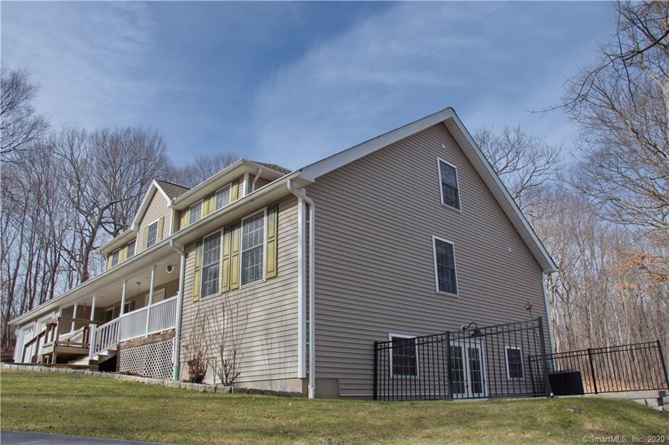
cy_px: 222
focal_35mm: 27
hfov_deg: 67.4
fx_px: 502
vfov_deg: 47.9
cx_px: 334
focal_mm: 18
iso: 100
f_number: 11
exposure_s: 1/160
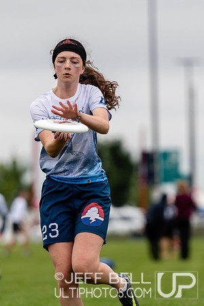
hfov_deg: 3.1
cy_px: 153
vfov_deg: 4.6
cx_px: 102
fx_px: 3825
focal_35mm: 450
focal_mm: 200
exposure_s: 1/1000
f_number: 2.8
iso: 180
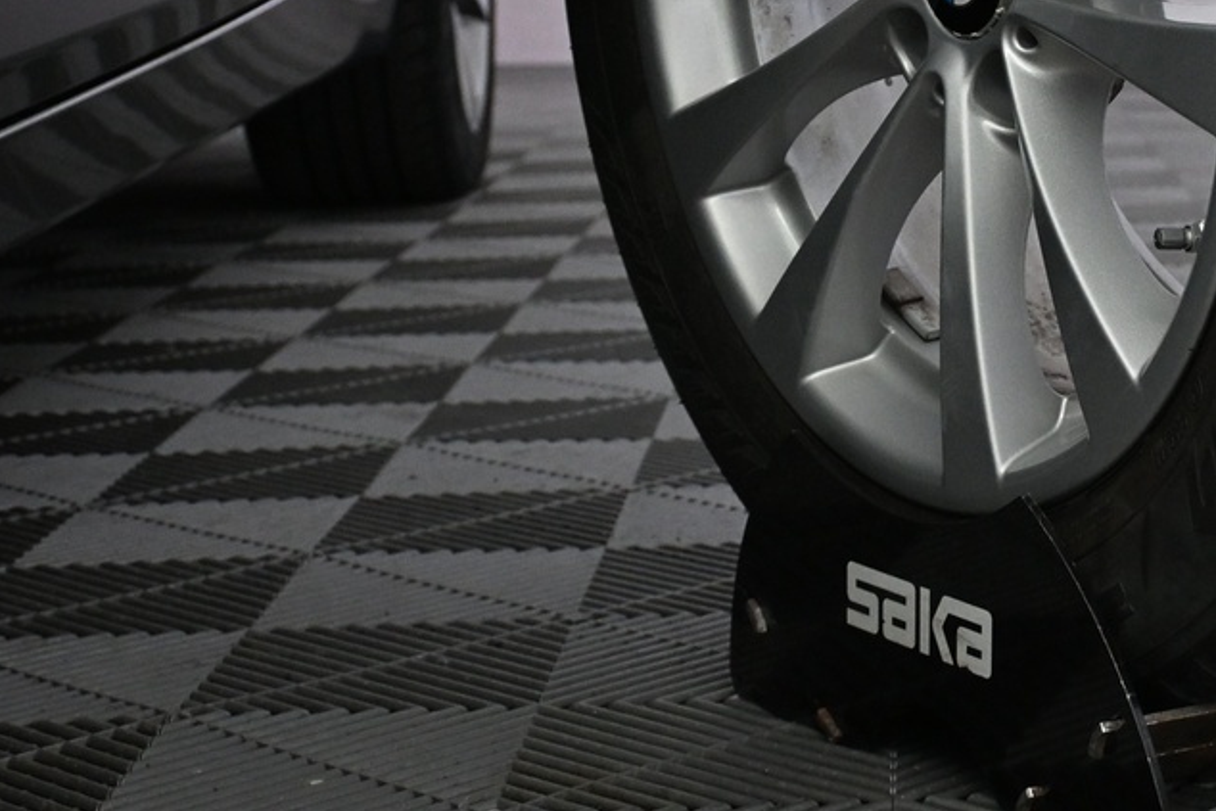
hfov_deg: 21.3
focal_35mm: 92
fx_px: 3108
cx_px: 1228
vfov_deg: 14.5
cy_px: -84
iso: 1400
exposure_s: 1/125
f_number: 4.2
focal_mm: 24
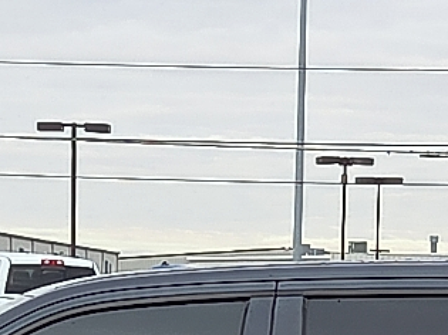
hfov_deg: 10.0
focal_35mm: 198
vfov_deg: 7.3
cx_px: 384
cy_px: 608
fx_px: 2562
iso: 76
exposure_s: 1/1250
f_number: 1.8
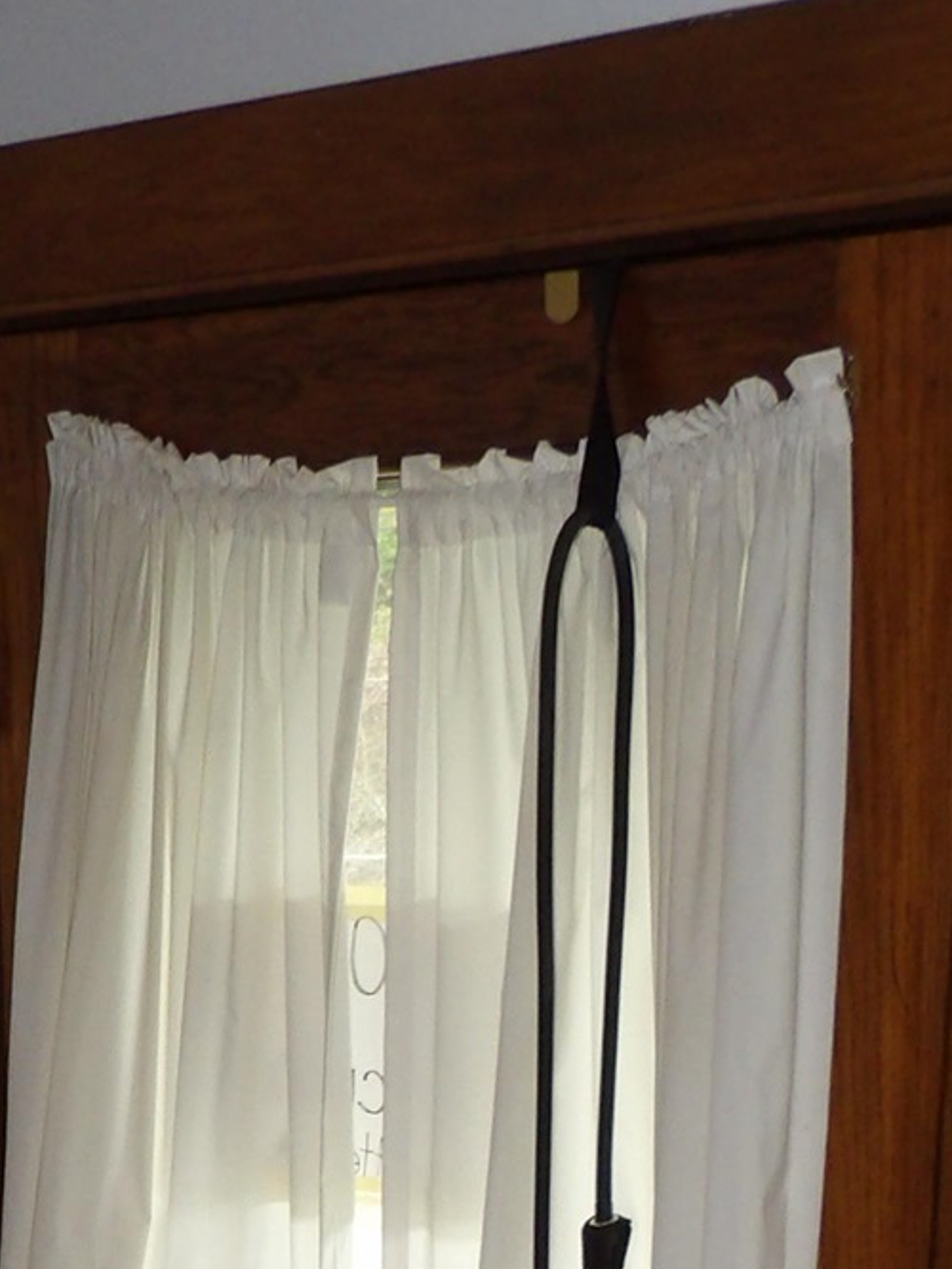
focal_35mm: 83
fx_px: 3042
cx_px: -76
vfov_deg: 21.0
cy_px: 1724
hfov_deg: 17.2
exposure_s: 1/33
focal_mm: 4.3
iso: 200
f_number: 3.2
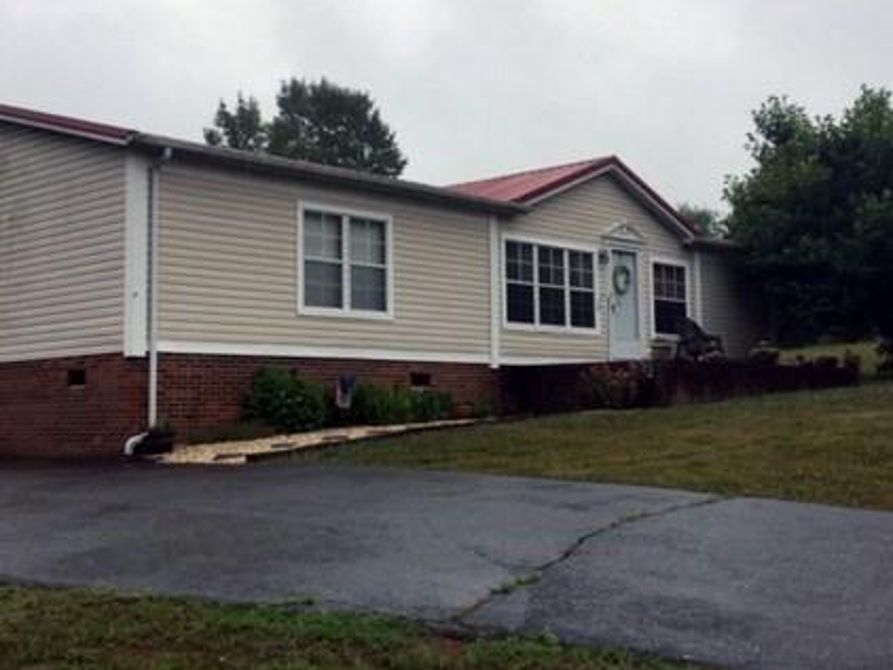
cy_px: 283
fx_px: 1213
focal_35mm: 47
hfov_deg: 40.4
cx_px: 423
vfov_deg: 30.9
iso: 25
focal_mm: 3.3
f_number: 2.4
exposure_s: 1/353
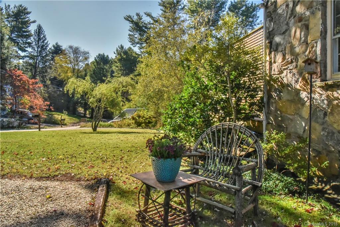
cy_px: 114
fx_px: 227
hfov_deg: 73.7
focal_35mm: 24
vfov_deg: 53.1
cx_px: 170
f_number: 18
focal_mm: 24
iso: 4000
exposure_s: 1/320
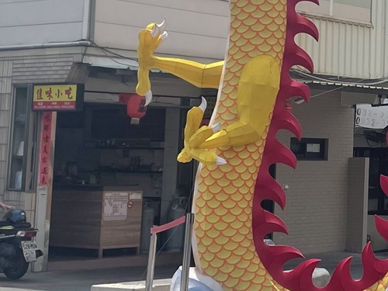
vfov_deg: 14.1
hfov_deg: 17.9
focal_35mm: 104
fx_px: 1166
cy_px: 33
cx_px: 469
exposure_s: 1/6494
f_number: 1.6
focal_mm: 4.2
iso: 32
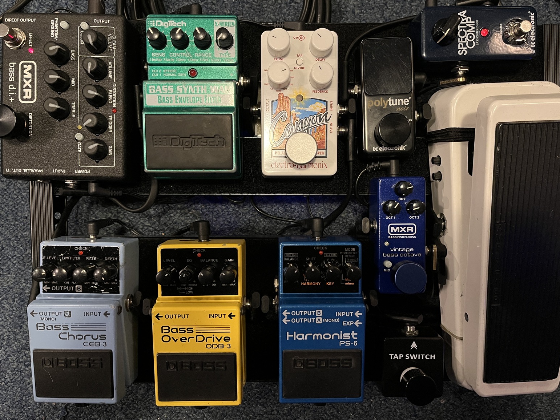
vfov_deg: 51.4
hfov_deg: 65.3
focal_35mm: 27
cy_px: 215
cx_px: 284
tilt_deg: -83.4
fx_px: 437
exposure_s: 1/34
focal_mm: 5.1
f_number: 1.6
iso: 640
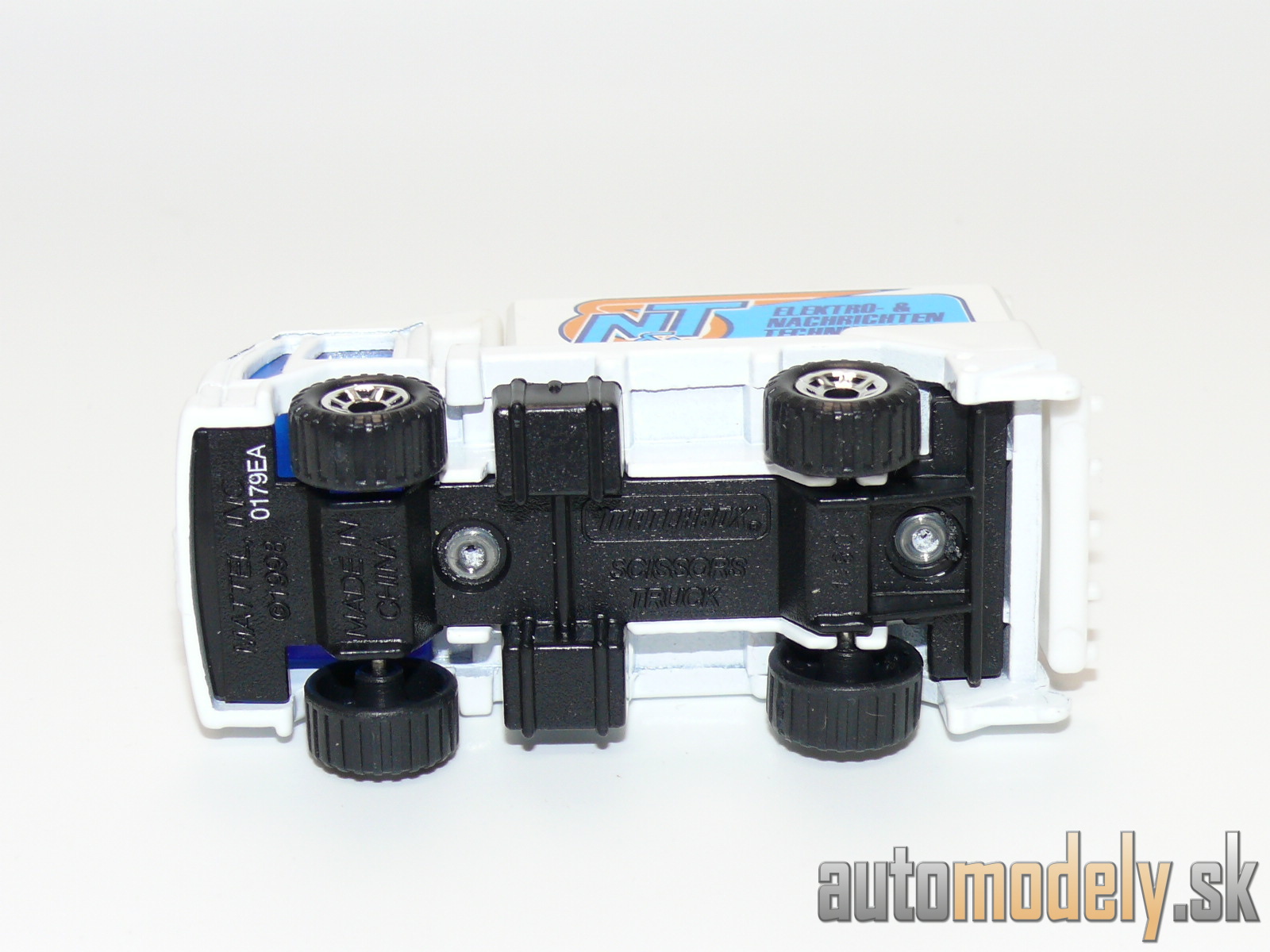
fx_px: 3302
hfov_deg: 21.8
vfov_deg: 16.4
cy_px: 476
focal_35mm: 90
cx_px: 635
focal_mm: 12.6
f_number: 4
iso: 100
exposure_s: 1/30
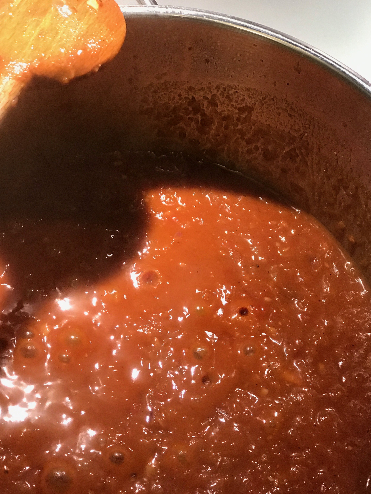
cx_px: 163
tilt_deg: -61.1
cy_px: 297
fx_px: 1000
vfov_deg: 27.7
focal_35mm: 70
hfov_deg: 21.0
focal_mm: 6.6
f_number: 2.8
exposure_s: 1/50
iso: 160
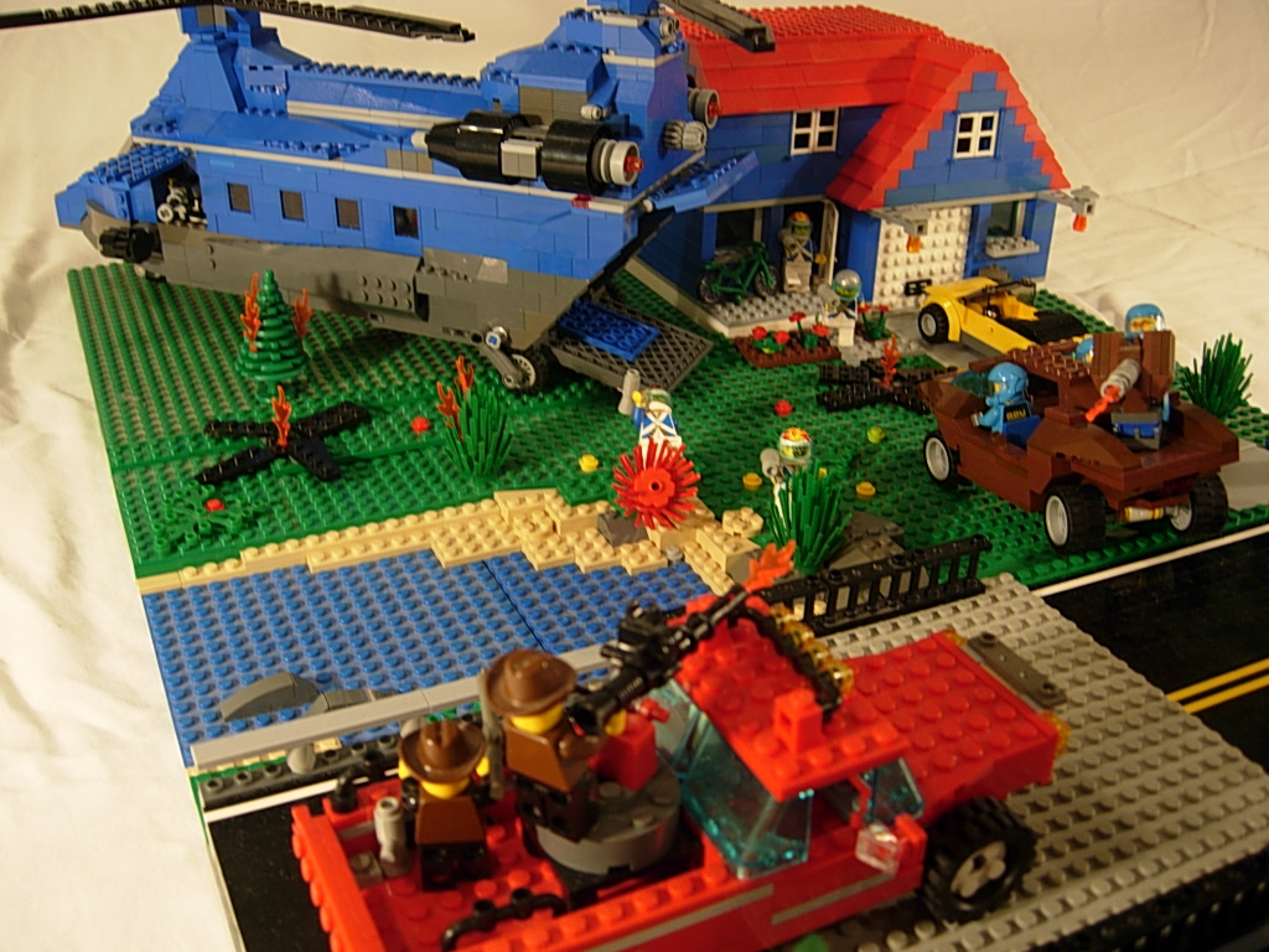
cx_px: 634
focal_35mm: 36
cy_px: 476
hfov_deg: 51.4
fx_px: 1320
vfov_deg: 39.7
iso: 50
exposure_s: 1/5.1
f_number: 2.7
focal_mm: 7.5
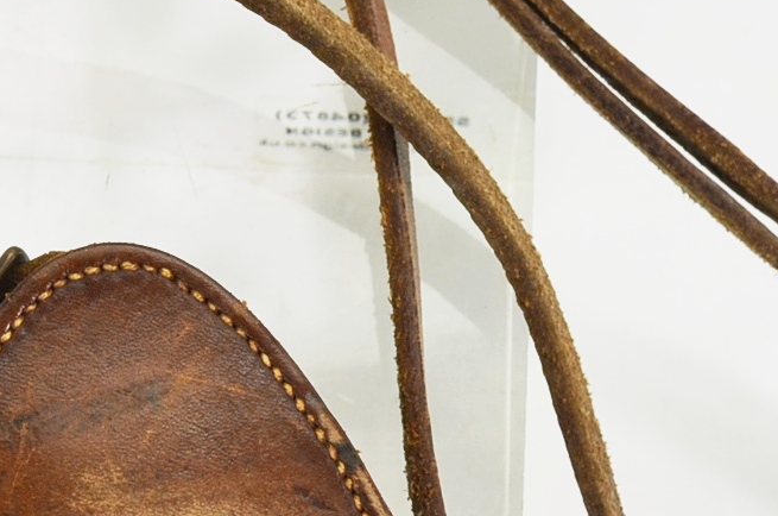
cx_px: 200
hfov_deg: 11.7
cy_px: 364
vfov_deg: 7.8
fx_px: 3772
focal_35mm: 175
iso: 220
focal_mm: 31
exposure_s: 1/125
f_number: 5.6
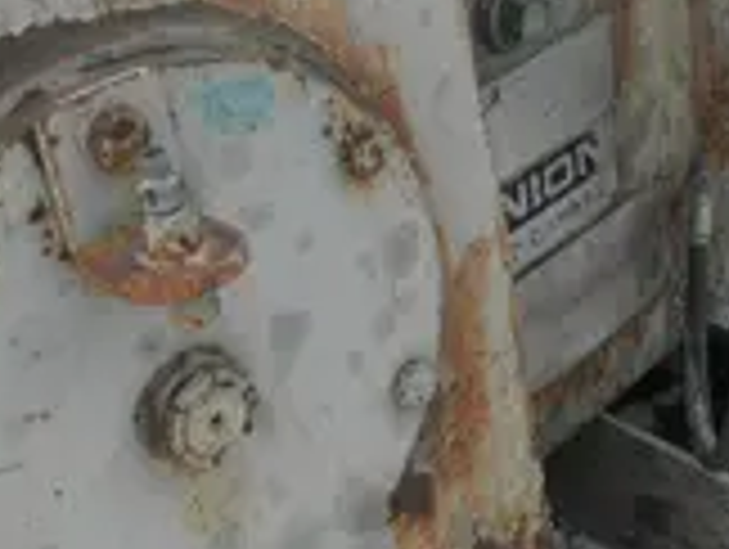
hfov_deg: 27.3
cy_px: 180
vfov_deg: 21.3
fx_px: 1455
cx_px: 634
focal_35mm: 69
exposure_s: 1/160
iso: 64
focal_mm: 5
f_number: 3
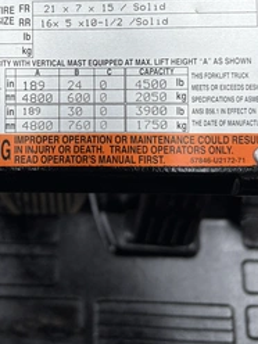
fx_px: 417
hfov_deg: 34.0
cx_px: 86
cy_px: 94
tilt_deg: -70.4
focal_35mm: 42
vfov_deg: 43.6
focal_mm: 5.96
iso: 50
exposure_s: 1/1550
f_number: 1.6
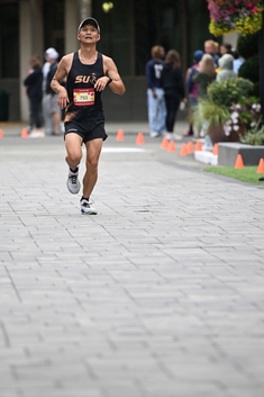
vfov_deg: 6.6
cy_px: 170
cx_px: 99
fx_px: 3435
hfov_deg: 4.4
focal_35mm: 312
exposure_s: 1/2500
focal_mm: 200
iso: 1250
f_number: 2.8
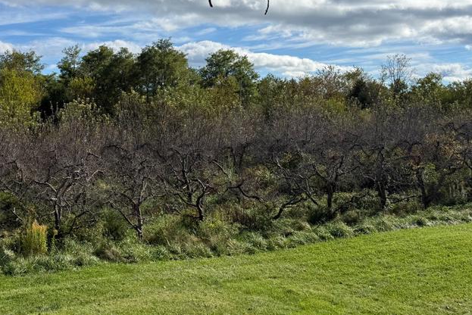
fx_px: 538
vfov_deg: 32.5
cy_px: 120
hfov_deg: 45.8
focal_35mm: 41
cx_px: 121
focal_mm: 6.76
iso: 80
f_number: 1.78
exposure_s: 1/6711
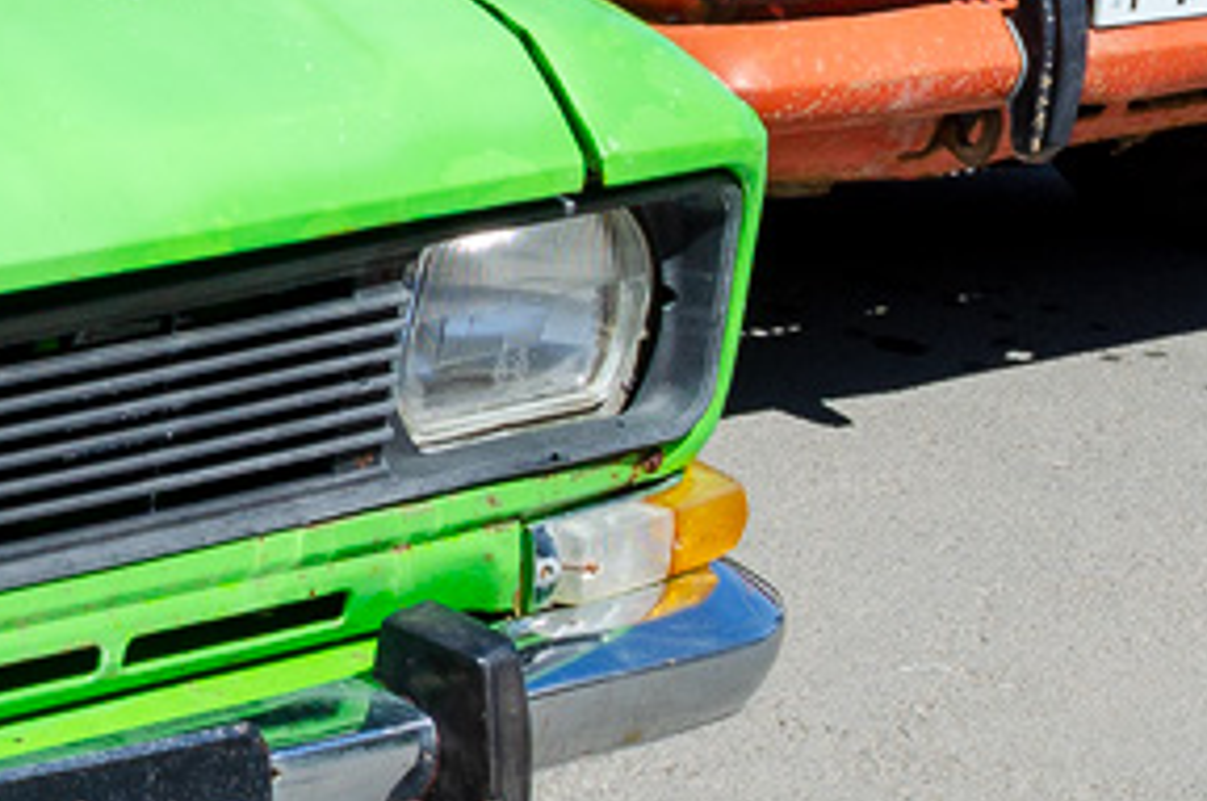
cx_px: -432
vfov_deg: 11.1
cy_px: -189
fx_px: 4017
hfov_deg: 16.1
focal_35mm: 120
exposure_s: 1/500
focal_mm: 18
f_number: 7.1
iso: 200
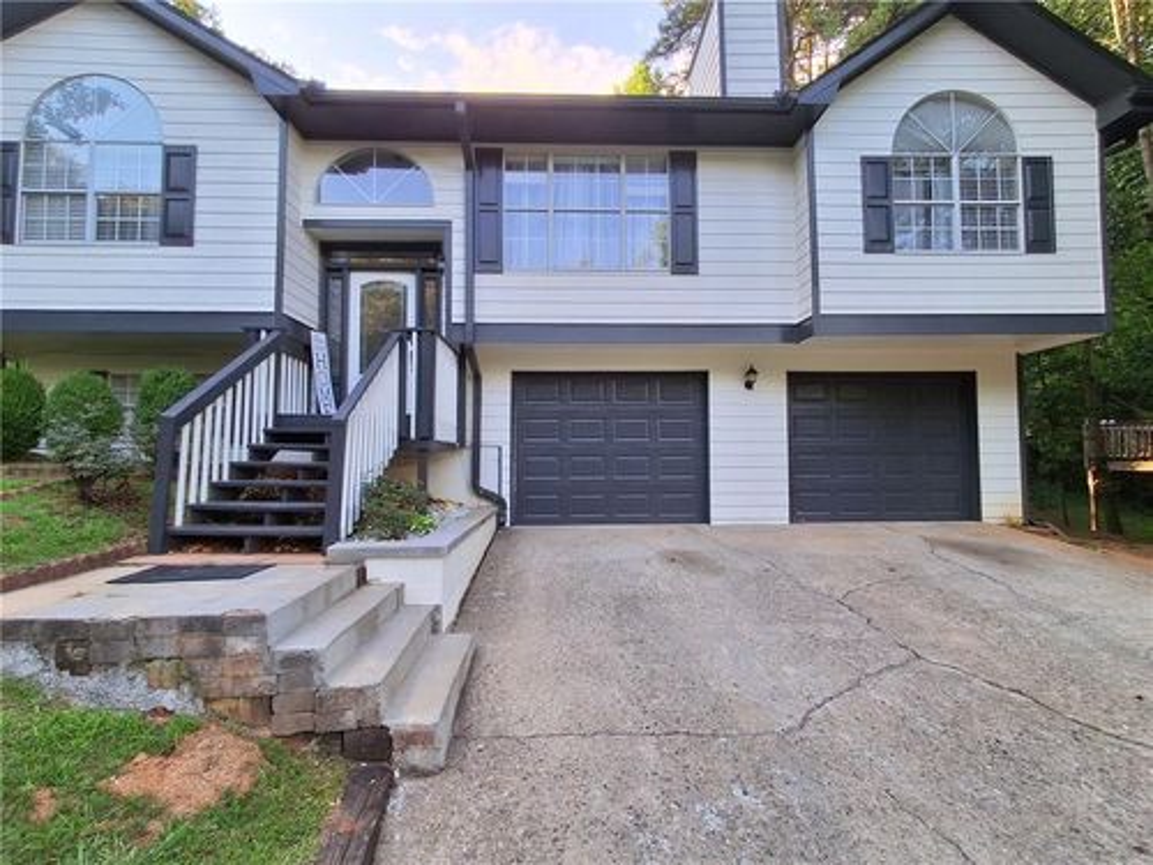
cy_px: 432
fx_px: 533
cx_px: 576
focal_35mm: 16
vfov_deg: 78.1
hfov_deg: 94.5
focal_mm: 1.46
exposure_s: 1/120
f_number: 2.2
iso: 50
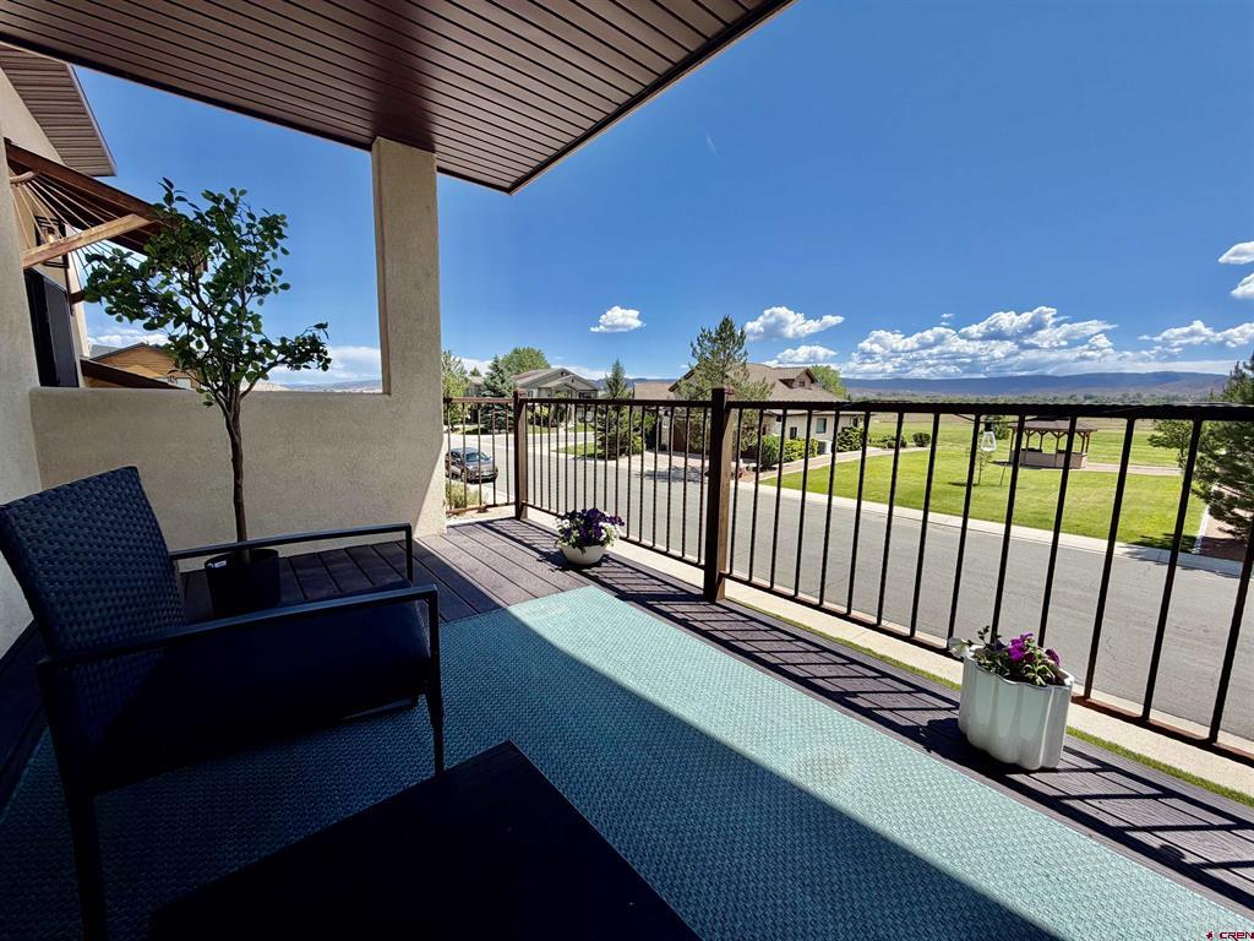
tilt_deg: -7.7
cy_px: 470
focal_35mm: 14
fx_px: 507
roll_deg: -1.0
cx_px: 627
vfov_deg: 85.7
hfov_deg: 102.1
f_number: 2.2
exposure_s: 1/770
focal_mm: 2.22
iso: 20
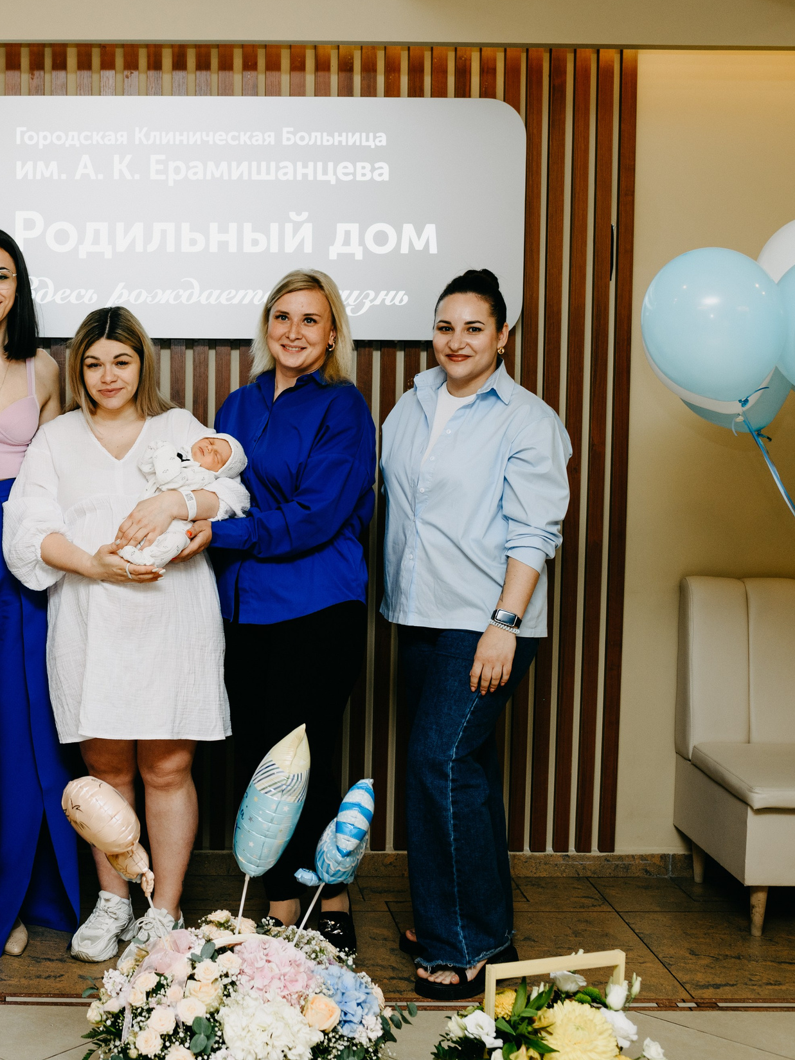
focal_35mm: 53
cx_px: 64
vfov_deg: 36.2
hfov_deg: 26.5
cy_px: 509
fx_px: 1623
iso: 200
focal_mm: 35
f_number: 4
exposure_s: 1/160
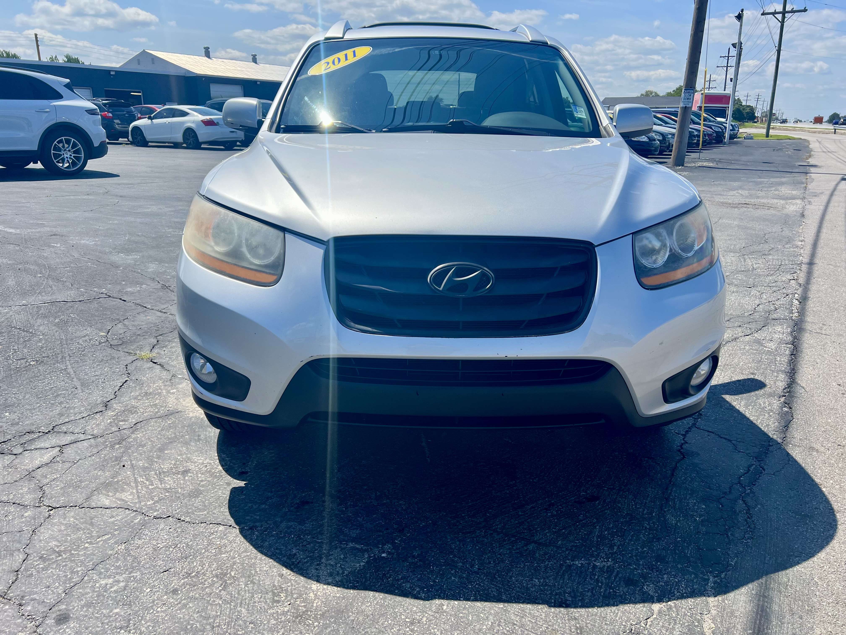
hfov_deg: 67.3
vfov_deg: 53.1
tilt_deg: -17.5
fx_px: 635
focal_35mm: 26
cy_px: 318
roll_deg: +1.3
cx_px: 423
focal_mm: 5.7
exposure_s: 1/4444
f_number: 1.5
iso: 50
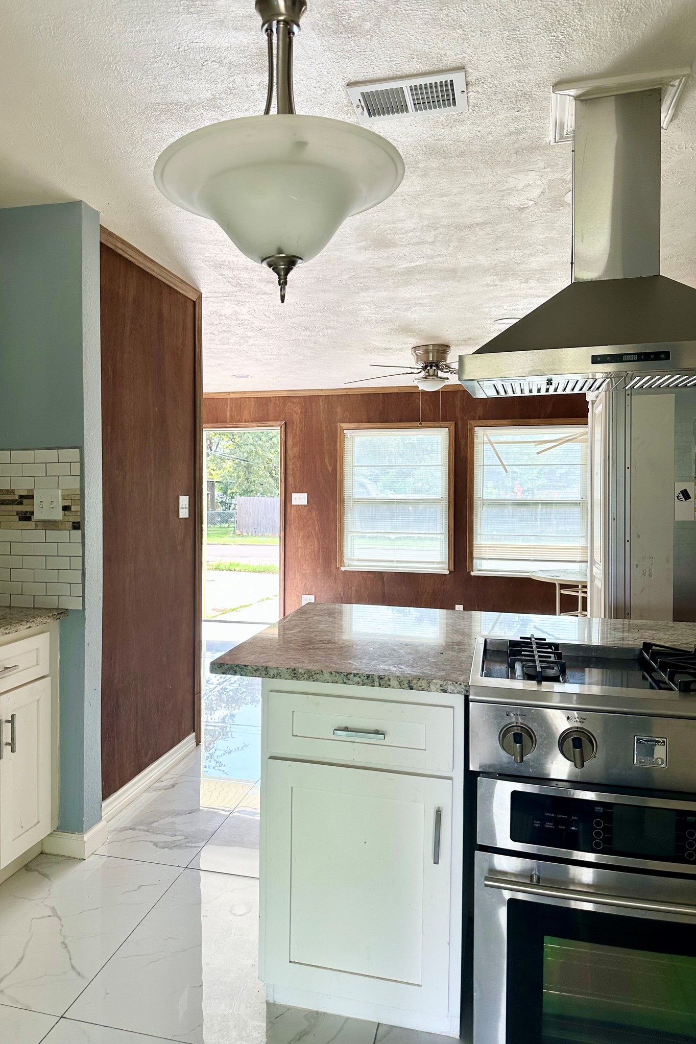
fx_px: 725
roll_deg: -2.1
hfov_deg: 51.2
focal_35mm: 25
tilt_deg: -0.3
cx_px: 307
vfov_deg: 71.5
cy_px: 522
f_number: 1.78
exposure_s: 1/352
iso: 80
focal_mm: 6.86
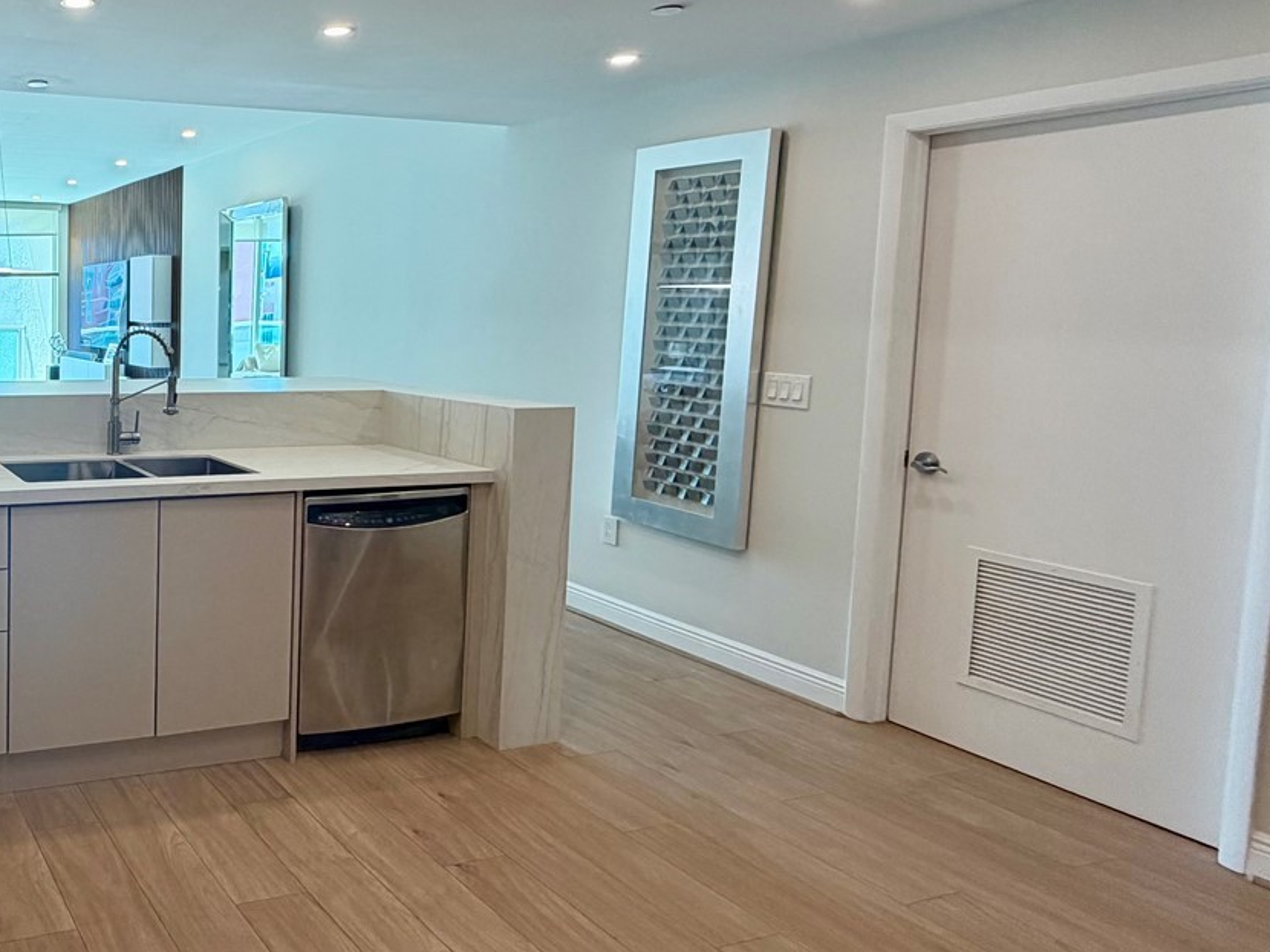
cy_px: 378
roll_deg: -0.5
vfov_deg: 51.0
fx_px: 990
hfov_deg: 54.8
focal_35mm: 27
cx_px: 78
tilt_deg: -4.4
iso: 160
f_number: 2.2
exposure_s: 1/120
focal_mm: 2.22
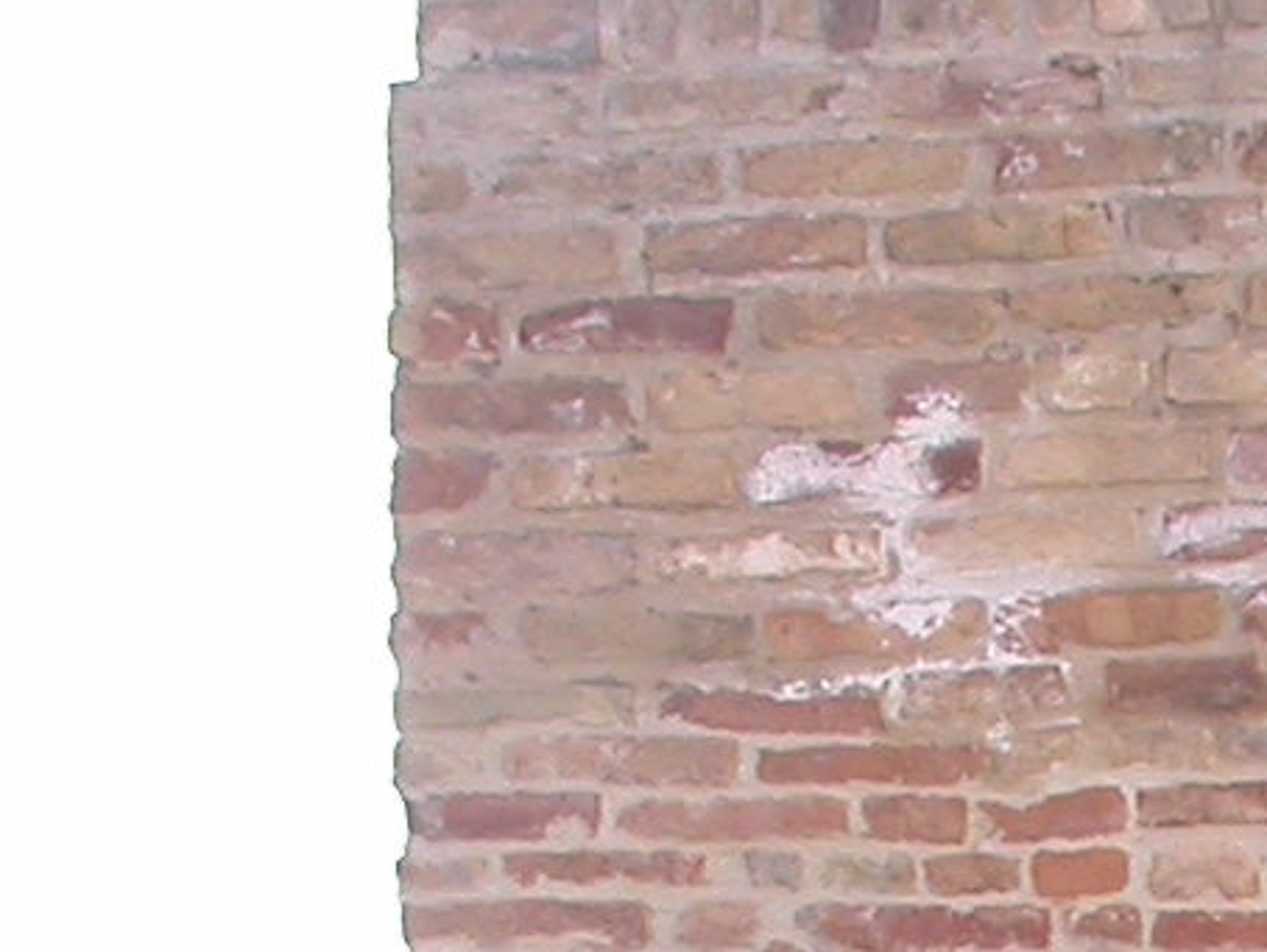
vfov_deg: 6.4
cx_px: 2849
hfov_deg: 8.2
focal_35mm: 225
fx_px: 8240
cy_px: 2063
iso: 100
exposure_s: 1/195
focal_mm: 9.5
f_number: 5.6
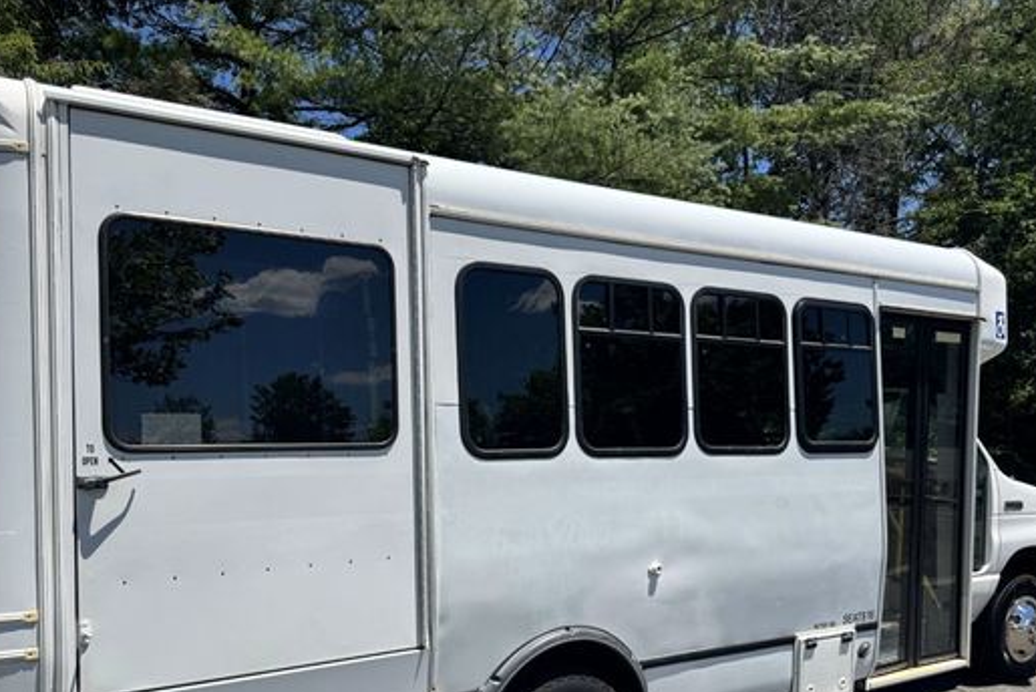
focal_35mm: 31
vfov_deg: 42.0
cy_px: 447
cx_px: 487
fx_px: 893
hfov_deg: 60.2
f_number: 1.78
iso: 80
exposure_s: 1/5814
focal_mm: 6.76
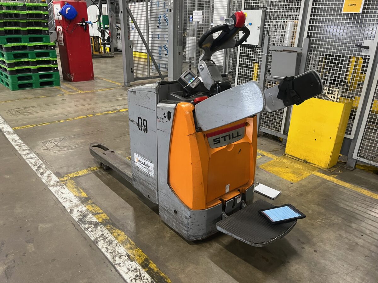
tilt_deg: -22.9
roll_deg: -1.2
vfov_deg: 53.1
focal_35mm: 26
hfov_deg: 67.3
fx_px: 284
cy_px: 142
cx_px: 189
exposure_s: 1/56
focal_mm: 5.1
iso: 400
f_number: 1.6
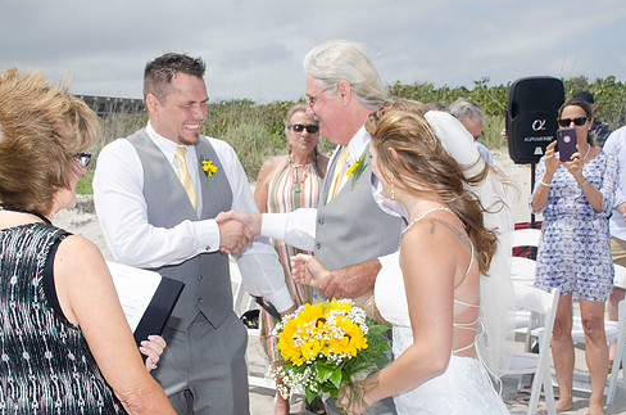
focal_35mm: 57
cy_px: 234
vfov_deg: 23.6
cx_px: 287
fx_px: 989
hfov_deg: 35.1
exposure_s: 1/250
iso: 100
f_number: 11
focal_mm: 32
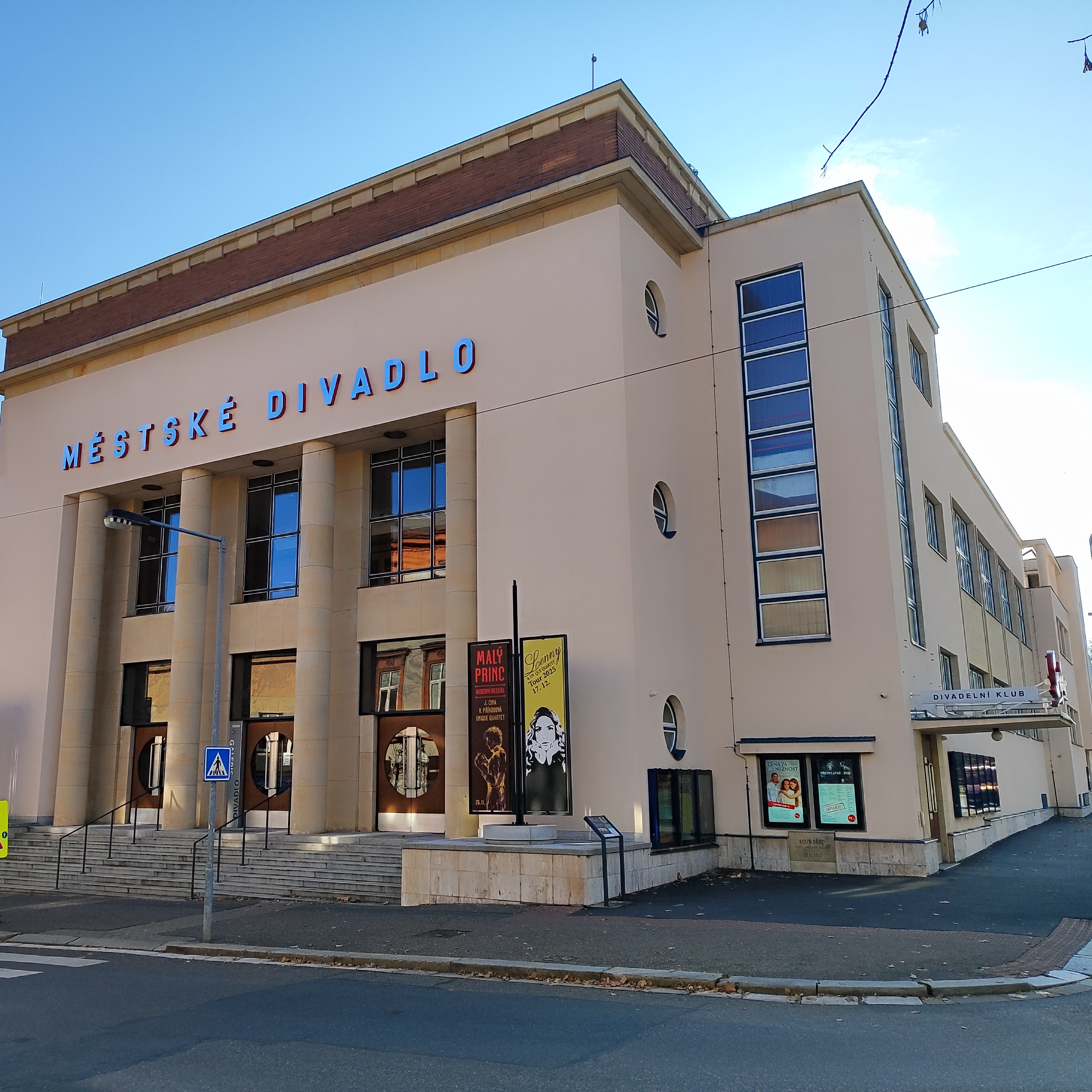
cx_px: 446
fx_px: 1035
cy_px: 550
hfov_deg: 55.3
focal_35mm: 29
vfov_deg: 55.6
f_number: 1.89
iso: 50
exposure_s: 1/1122
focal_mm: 5.89
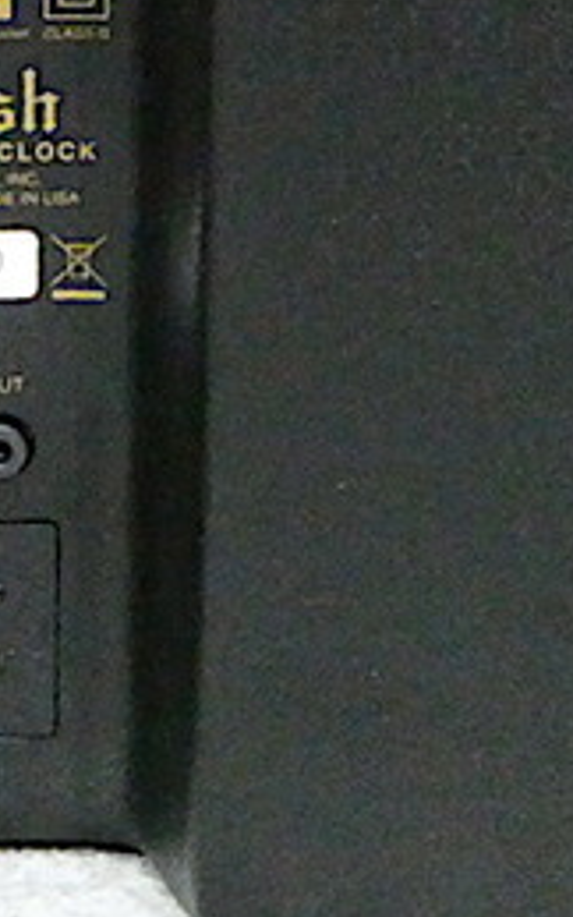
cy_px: -92
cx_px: -92
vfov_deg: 6.7
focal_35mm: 310
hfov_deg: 4.2
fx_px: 7741
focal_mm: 14.1
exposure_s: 1/8
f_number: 8
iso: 1600
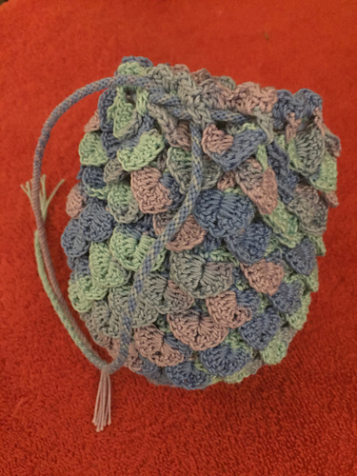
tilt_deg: -72.2
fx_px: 399
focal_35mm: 29
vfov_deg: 61.7
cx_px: 178
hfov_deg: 48.2
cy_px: 238
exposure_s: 1/15
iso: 500
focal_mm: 4.15
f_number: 2.2
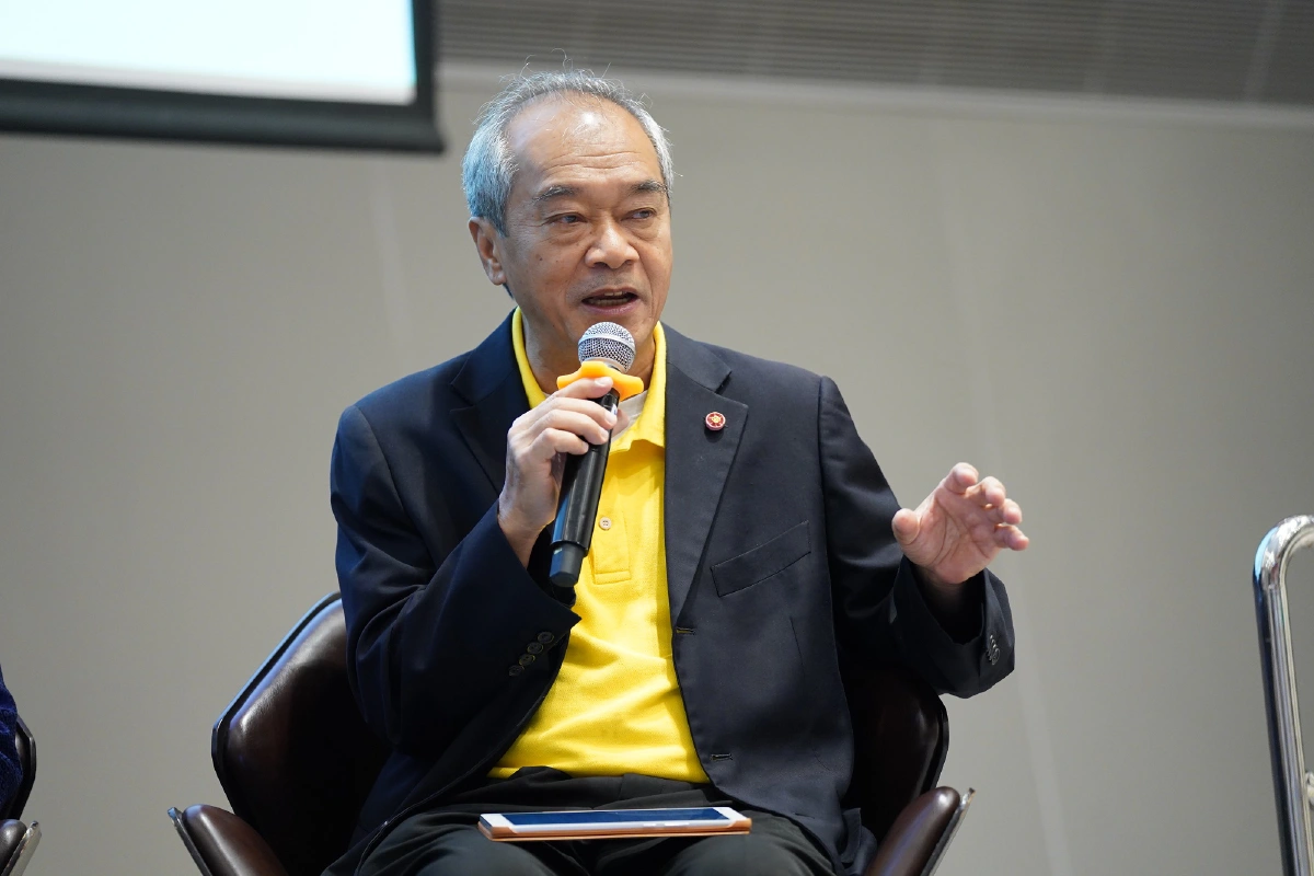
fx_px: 5803
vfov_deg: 8.6
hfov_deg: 12.9
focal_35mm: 159
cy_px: 438
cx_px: 657
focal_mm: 159
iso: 2500
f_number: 2.8
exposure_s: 1/125
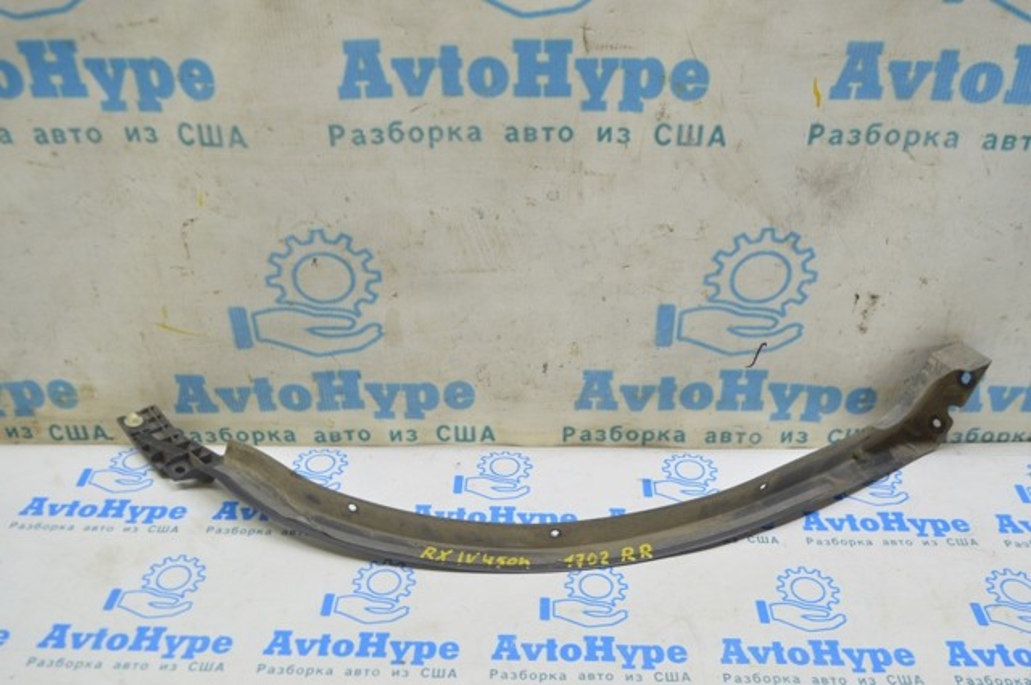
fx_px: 987
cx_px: 516
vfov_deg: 38.3
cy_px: 342
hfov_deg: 55.2
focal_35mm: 34
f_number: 5.6
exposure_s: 1/20
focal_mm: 23
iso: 400
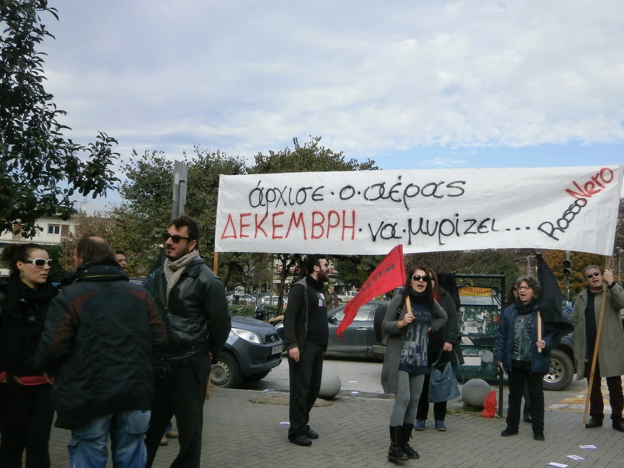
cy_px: 257
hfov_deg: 53.7
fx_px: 613
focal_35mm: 34
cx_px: 360
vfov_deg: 41.7
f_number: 2.8
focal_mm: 4.7
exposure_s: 1/1250
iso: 100
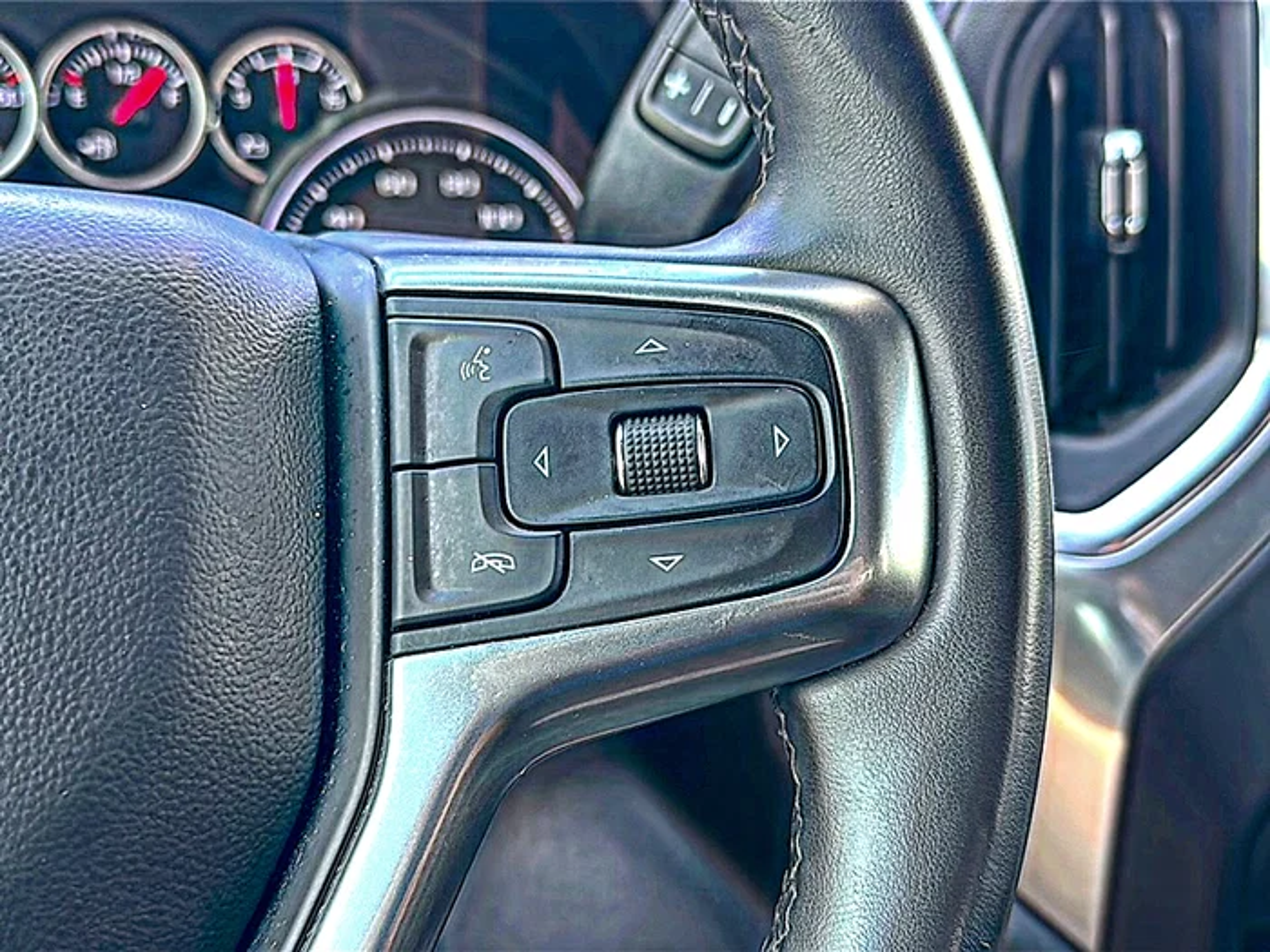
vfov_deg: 45.4
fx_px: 1137
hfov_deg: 58.4
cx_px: 635
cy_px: 476
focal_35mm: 31
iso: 80
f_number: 1.78
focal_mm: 6.86
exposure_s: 1/80
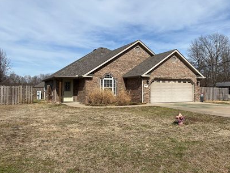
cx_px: 139
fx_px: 213
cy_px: 81
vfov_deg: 44.2
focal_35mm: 32
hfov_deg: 56.3
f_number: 1.6
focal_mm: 5.96
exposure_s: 1/5348
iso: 50
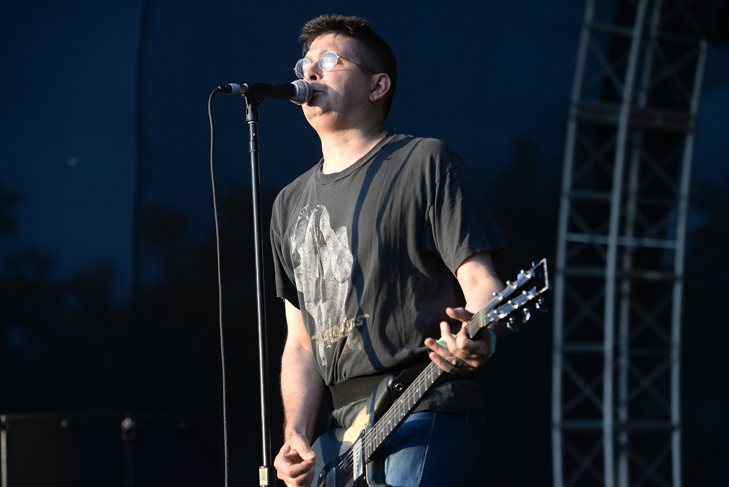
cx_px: 364
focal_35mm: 130
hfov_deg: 15.8
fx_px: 2634
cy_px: 244
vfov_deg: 10.6
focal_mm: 130
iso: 800
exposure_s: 1/1600
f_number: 5.6
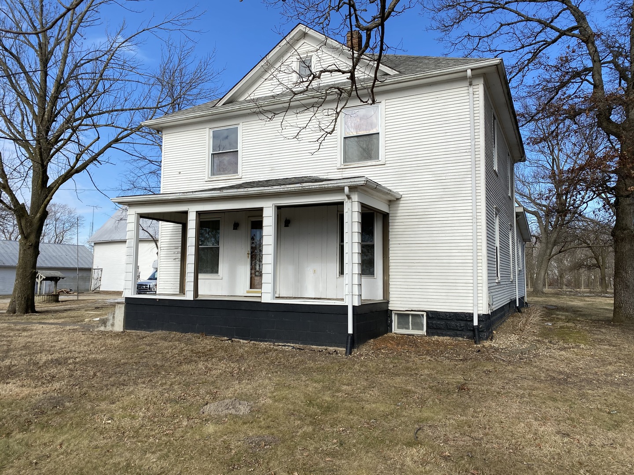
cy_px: 238
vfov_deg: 53.1
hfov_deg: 67.3
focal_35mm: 26
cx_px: 317
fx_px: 476
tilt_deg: +6.1
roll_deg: -1.1
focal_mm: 4.25
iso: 32
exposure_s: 1/2688
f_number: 1.8
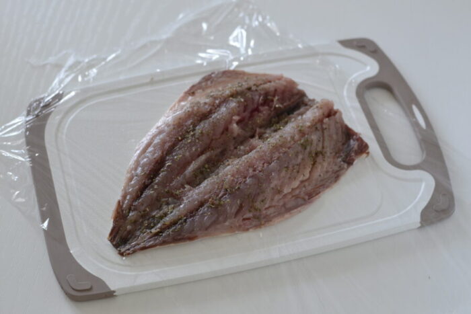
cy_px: 157
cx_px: 236
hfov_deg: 27.0
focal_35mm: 75
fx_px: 981
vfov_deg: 18.2
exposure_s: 1/60
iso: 400
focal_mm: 50
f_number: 4
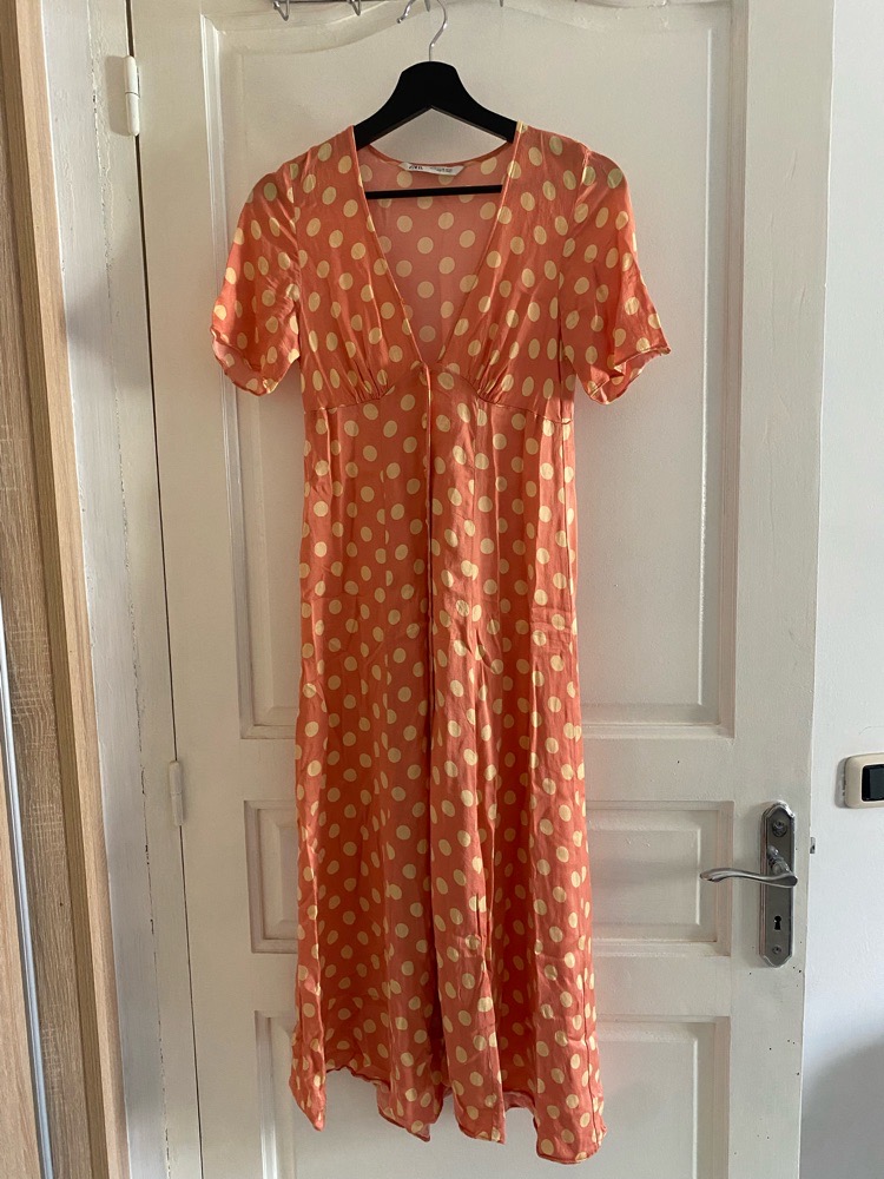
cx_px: 442
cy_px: 590
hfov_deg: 53.1
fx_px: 885
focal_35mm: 26
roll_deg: +1.1
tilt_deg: -6.5
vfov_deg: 67.3
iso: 320
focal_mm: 4.25
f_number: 1.8
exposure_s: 1/60
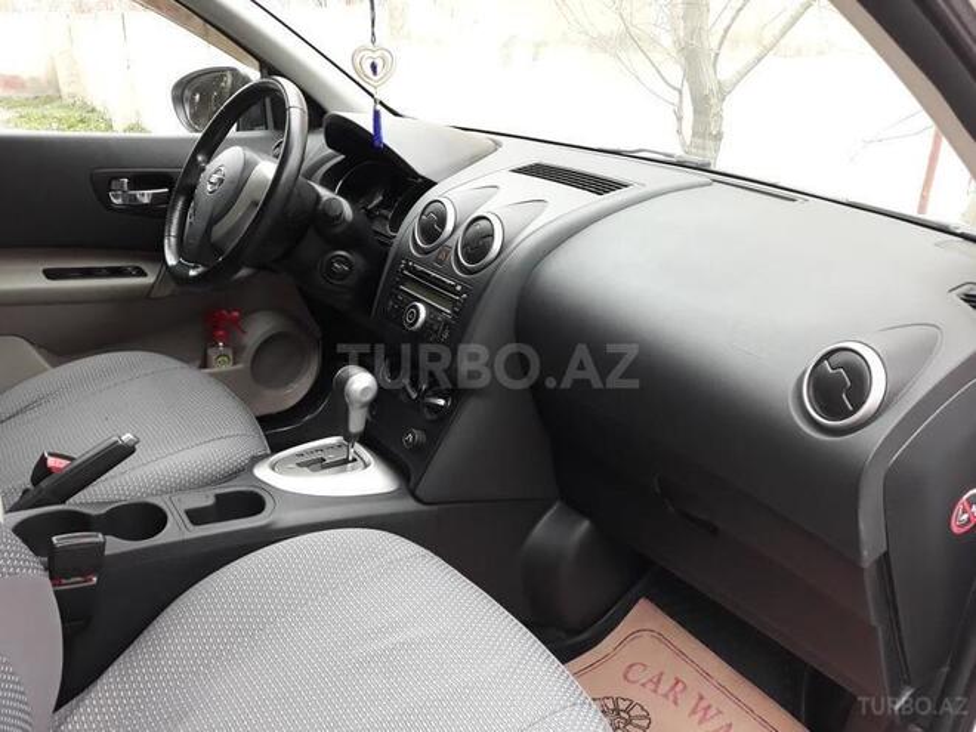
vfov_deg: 51.4
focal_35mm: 27
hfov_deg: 65.3
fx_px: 761
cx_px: 488
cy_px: 366
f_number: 1.7
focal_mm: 3.71
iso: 200
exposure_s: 1/33
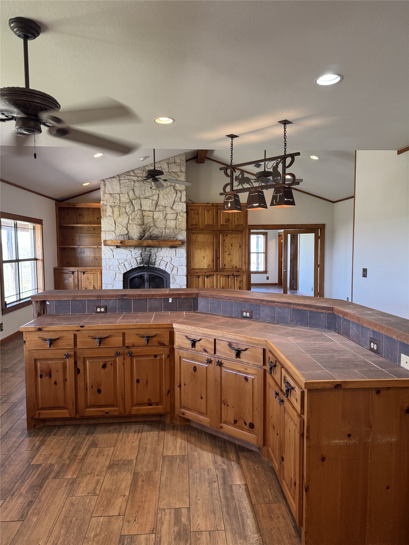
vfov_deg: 71.6
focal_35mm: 24
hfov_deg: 56.8
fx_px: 378
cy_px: 272
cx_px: 204
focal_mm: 6.76
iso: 125
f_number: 1.78
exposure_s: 1/60
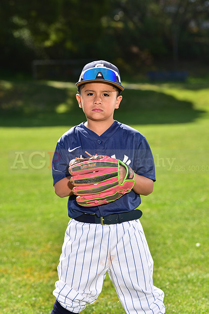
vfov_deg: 15.8
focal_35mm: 130
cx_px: 104
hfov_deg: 10.6
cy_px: 157
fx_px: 1131
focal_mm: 130
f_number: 5.6
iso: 100
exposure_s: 1/250
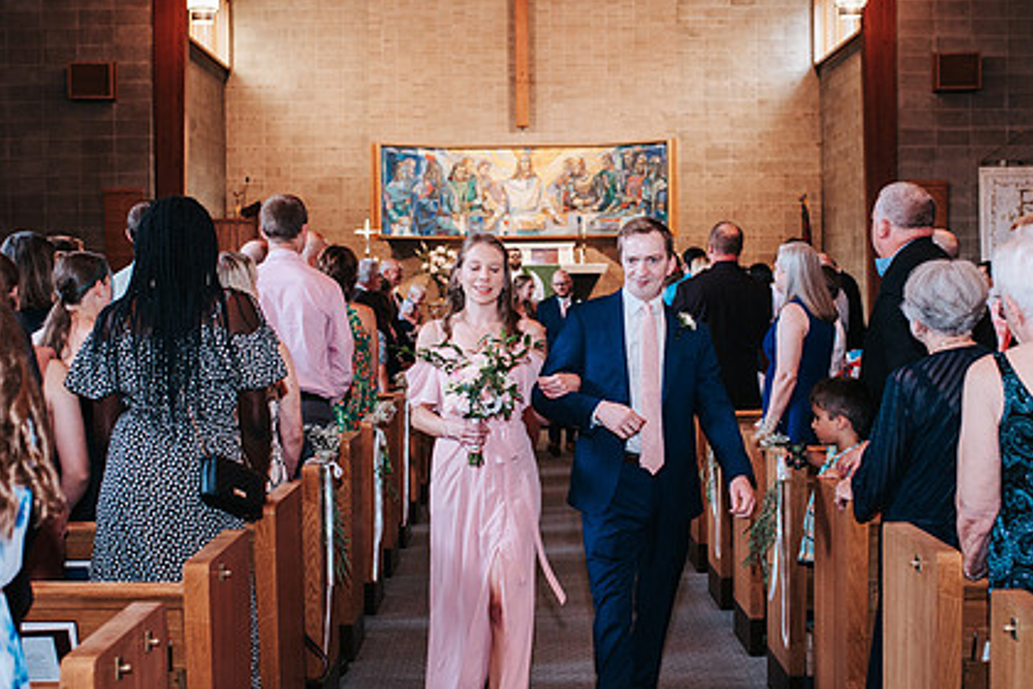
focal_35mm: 51
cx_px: 526
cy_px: 355
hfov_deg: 38.9
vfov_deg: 26.5
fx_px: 1463
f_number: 3.2
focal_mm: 35
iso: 1000
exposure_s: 1/125
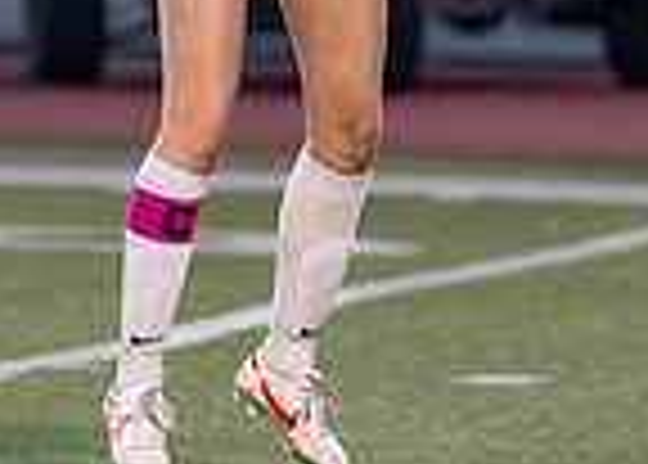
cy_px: -125
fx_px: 20603
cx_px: 262
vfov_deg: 1.3
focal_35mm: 1119
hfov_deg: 1.8
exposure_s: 1/1000
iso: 2500
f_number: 2.8
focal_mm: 200
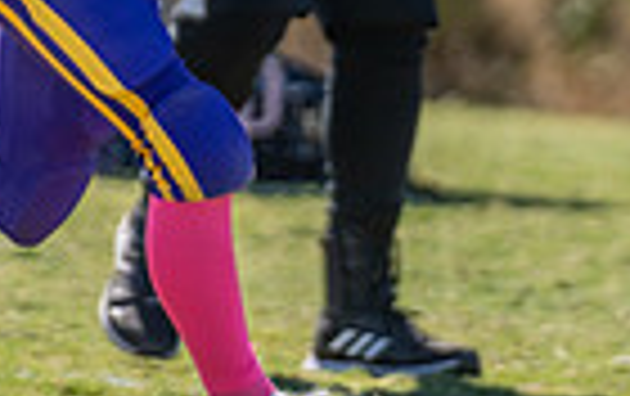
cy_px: -67
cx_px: 116
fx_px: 20516
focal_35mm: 1193
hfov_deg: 1.8
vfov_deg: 1.1
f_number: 2.8
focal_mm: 200
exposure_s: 1/1600
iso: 100
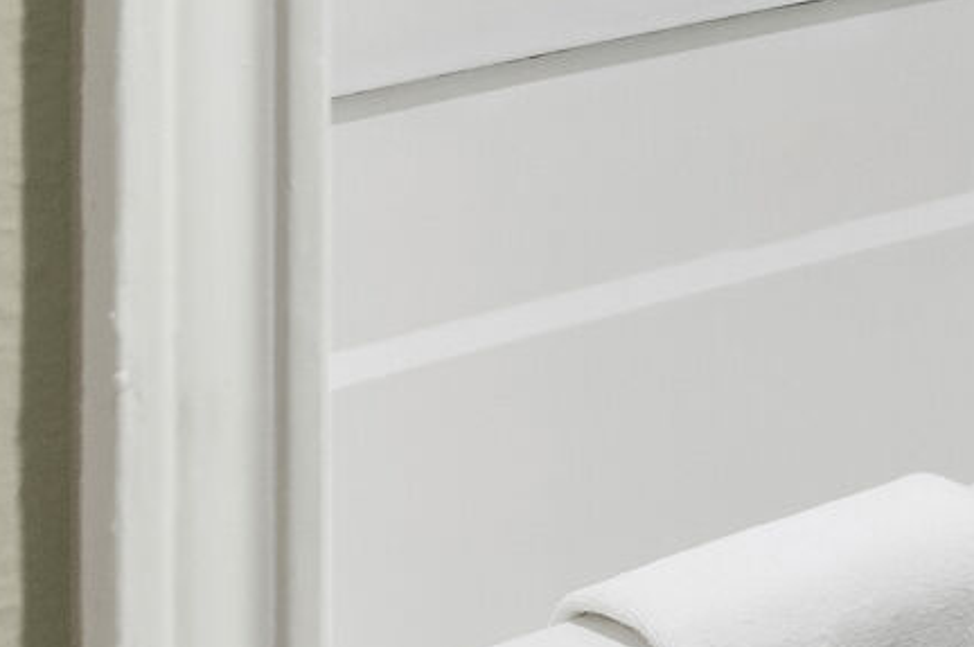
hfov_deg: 10.4
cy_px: -911
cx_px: 3100
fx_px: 3378
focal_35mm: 125
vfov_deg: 9.7
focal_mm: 18
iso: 800
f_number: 8
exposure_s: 1/5
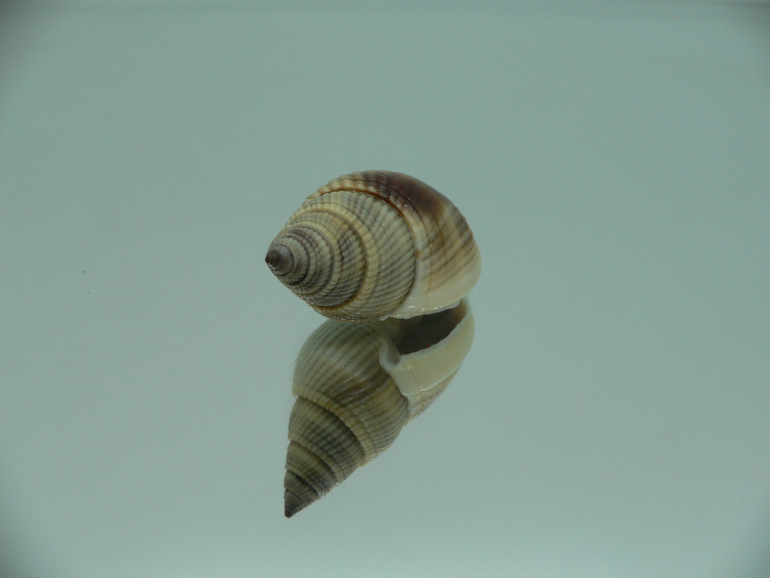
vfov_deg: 40.7
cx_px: 385
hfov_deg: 52.6
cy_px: 289
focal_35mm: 35
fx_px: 779
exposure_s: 1/60
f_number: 2.8
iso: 80
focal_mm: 4.6
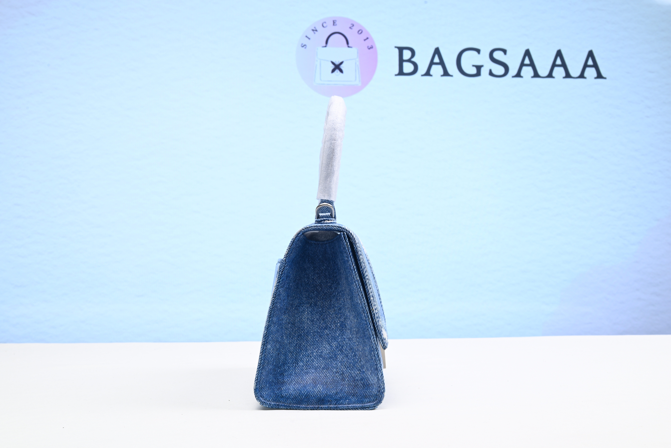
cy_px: 224
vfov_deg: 32.7
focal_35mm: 41
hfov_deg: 47.4
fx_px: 764
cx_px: 336
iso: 100
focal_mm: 41
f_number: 16
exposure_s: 1/2
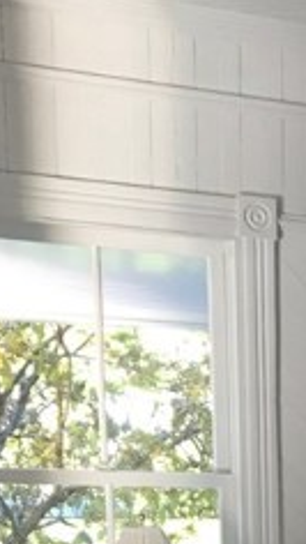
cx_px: 603
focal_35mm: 103
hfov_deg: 10.8
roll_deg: -2.9
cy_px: 765
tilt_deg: -10.3
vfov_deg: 18.8
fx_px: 1484
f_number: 2.2
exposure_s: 1/30
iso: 32
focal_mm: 4.15
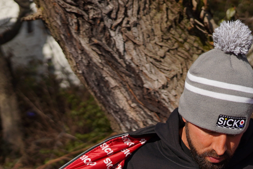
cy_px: 145
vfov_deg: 15.7
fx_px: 604
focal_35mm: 86
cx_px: 166
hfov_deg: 23.6
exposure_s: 1/8000
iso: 100
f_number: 1.8
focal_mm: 29
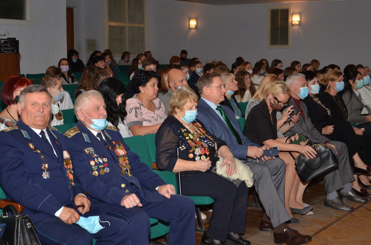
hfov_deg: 34.2
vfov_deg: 23.1
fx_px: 602
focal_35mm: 59
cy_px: 133
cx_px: 185
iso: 800
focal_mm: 35
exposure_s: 1/200
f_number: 4.5
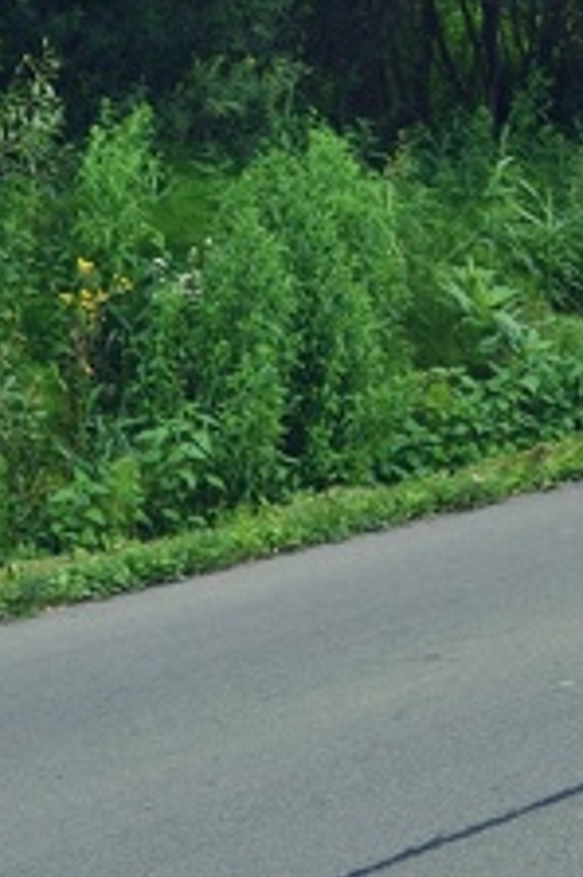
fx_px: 2579
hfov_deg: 11.8
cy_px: 219
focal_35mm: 106
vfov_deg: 19.2
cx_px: 1084
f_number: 5.6
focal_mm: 20
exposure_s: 1/125
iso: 100
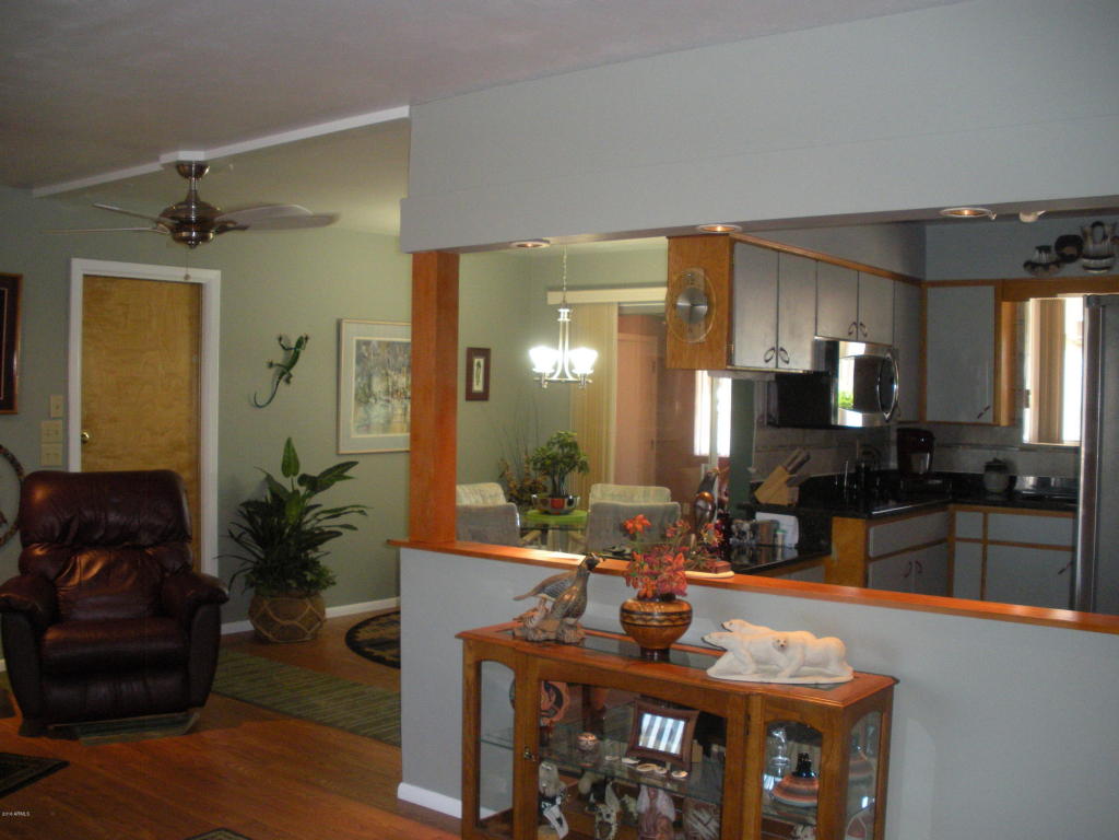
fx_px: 1164
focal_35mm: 36
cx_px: 560
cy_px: 420
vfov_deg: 39.7
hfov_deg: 51.4
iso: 343
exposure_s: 1/30
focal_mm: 6.3
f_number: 3.5
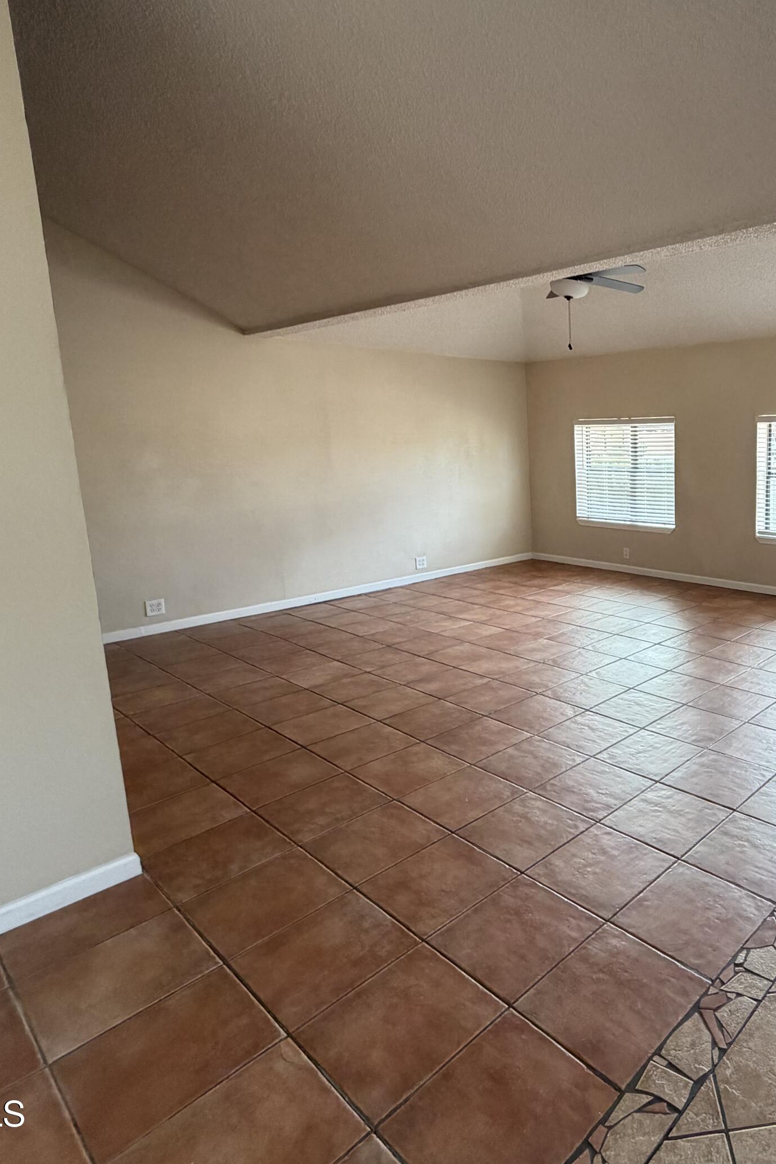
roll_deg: +1.1
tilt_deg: -9.2
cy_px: 542
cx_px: 653
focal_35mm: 21
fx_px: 679
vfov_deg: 81.1
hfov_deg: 54.2
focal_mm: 2.22
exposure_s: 1/121
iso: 320
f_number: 2.2
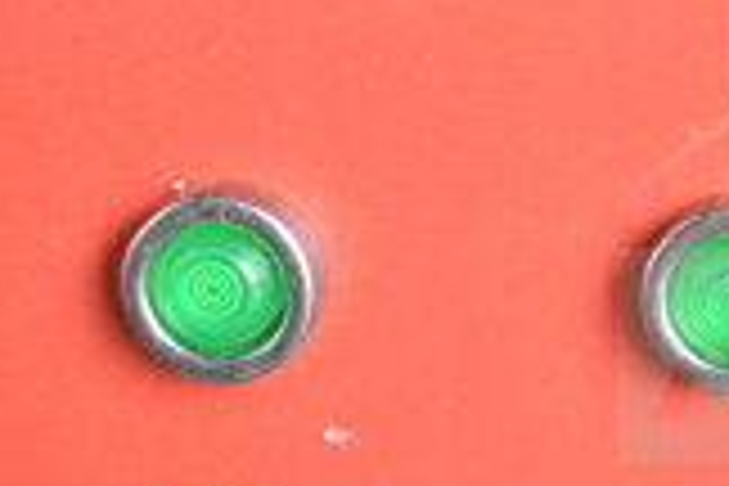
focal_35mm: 158
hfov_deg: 12.3
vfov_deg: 8.7
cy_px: 106
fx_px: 3199
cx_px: 1120
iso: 250
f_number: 4.2
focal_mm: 28
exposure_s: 1/50
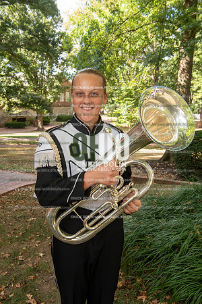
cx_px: 101
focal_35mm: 35
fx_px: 295
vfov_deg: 54.4
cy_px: 152
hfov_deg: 37.9
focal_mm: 35
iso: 500
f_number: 8
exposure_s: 1/100
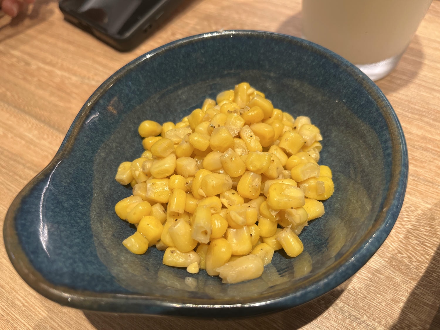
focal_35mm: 26
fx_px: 330
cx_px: 220
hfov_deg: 67.3
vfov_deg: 53.1
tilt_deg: -56.1
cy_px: 165
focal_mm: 5.1
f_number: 1.6
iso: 100
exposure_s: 1/120
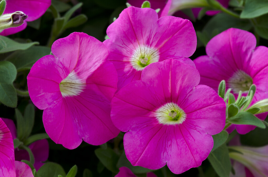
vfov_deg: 10.7
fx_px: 947
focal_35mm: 128
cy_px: 88
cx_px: 134
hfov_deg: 16.1
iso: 200
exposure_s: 1/60
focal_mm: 85
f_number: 11
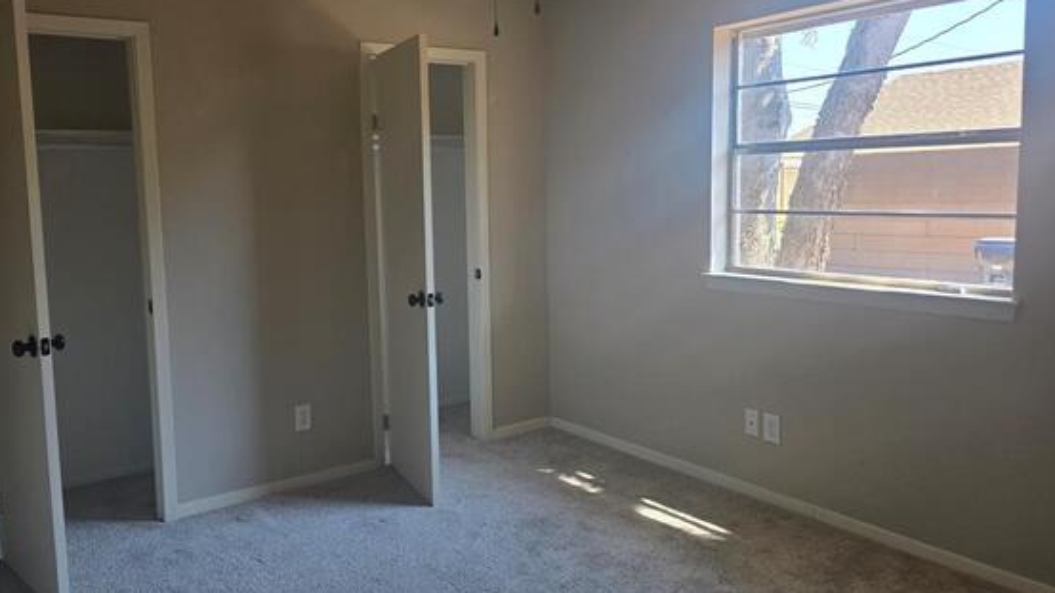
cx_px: 452
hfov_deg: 65.8
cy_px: 263
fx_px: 811
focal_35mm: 29
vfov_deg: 40.1
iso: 80
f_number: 1.7
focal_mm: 6.3
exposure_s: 1/180
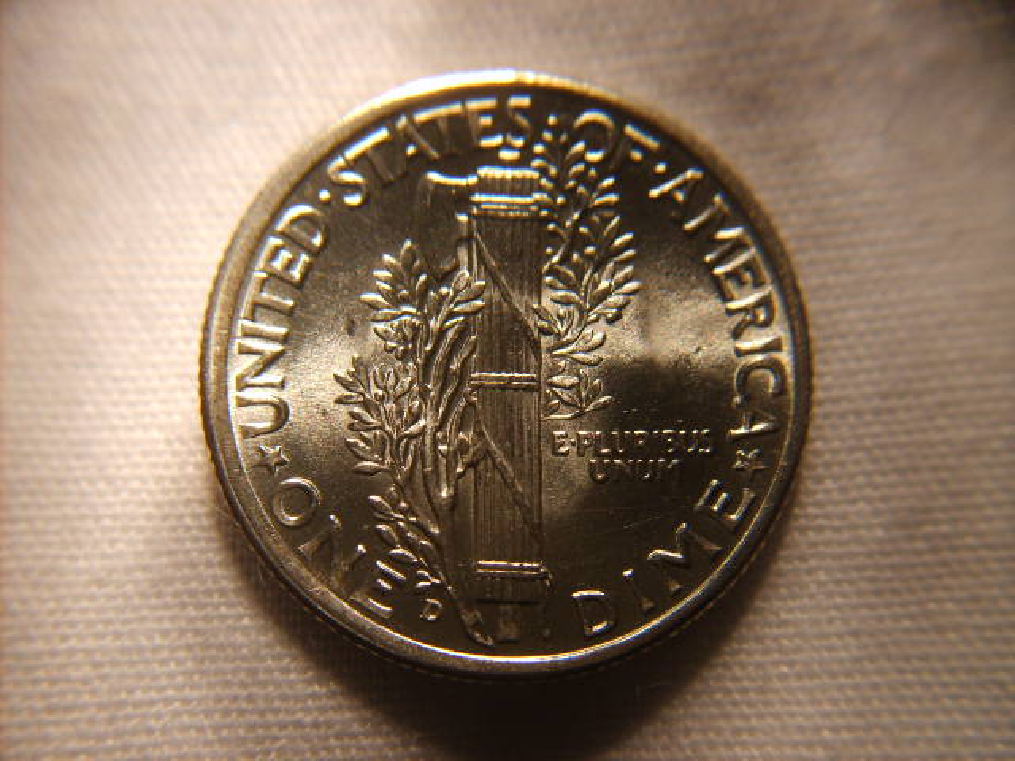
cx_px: 508
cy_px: 380
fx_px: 1026
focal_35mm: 35
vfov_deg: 40.7
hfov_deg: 52.6
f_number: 2.8
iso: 50
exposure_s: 1/500
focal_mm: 5.8
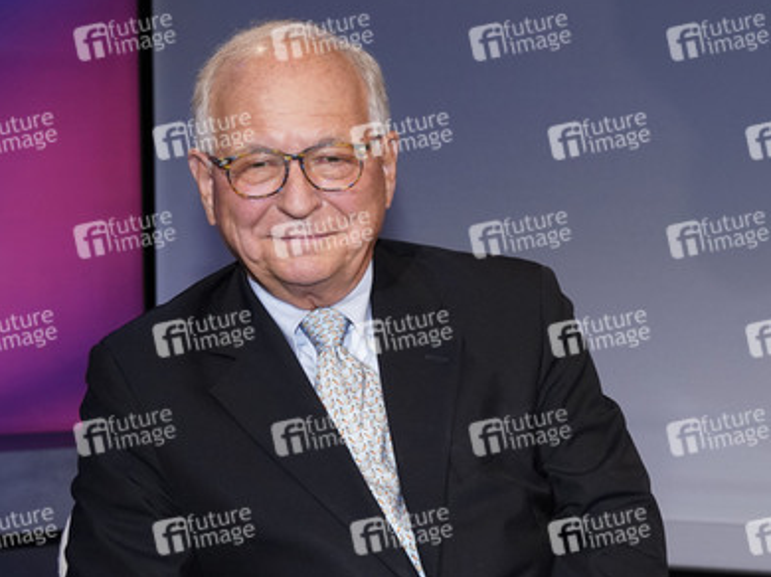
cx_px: 349
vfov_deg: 29.1
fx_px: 1113
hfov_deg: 38.2
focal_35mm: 50
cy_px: 285
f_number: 5.6
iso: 2000
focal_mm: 45
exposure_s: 1/125
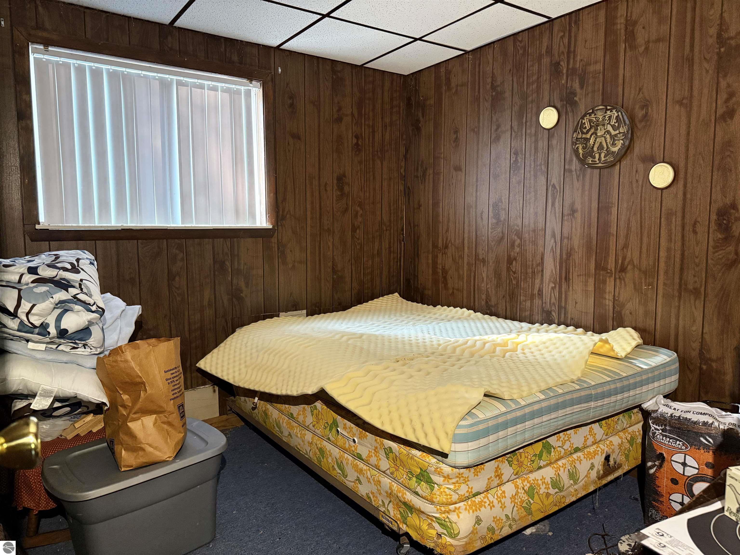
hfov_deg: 71.6
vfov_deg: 56.8
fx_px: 513
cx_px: 370
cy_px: 278
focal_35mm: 24
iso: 800
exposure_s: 1/60
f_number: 1.78
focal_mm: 6.76
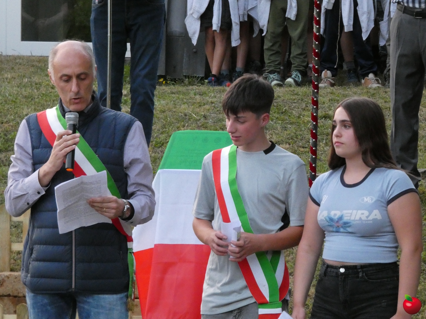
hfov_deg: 8.4
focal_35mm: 236
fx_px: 2904
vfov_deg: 6.3
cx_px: 213
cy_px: 160
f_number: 5.5
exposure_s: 1/40
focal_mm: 42.3
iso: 1600
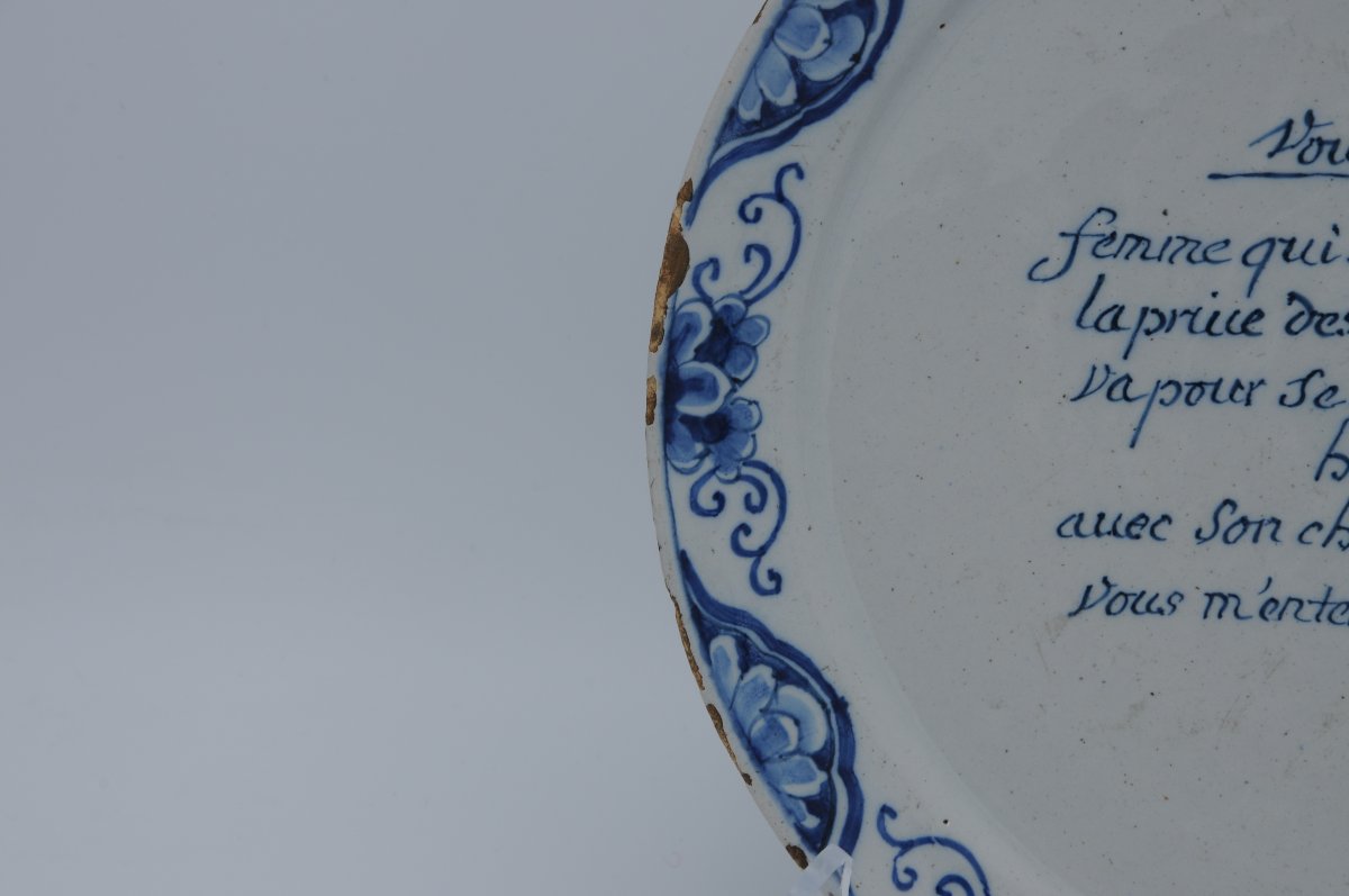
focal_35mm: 158
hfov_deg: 13.1
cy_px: 448
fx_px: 5895
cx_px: 674
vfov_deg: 8.7
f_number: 13
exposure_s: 1/30
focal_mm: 105
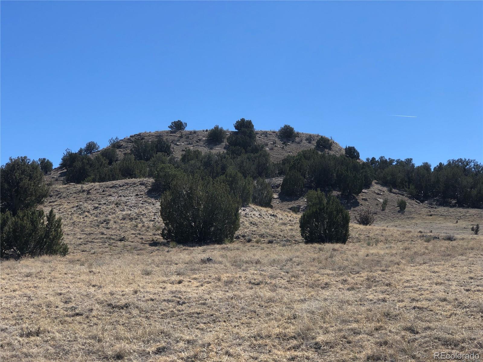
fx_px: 795
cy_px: 181
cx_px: 242
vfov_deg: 25.7
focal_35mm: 57
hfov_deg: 33.8
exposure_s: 1/857
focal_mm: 6.6
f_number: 2.8
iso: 20
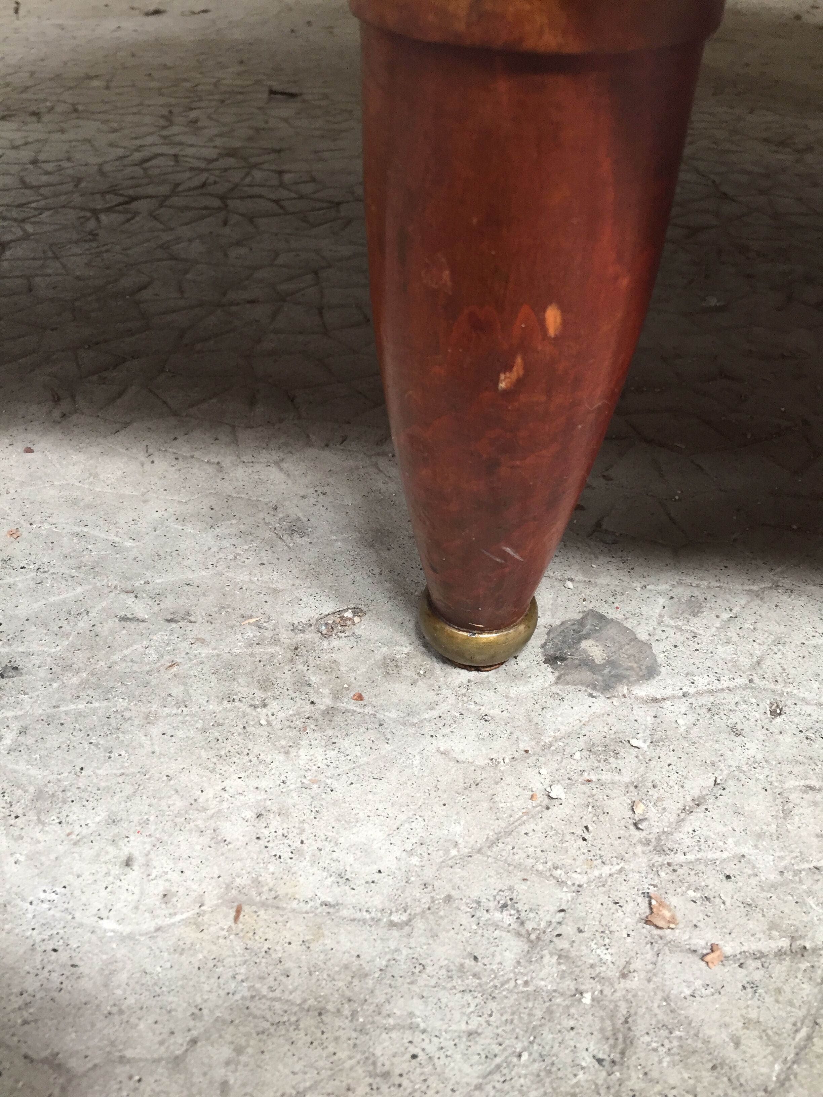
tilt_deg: -38.0
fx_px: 919
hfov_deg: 48.2
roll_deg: -2.1
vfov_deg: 61.7
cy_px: 548
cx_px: 412
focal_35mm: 29
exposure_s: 1/33
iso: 125
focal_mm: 4.15
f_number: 2.2
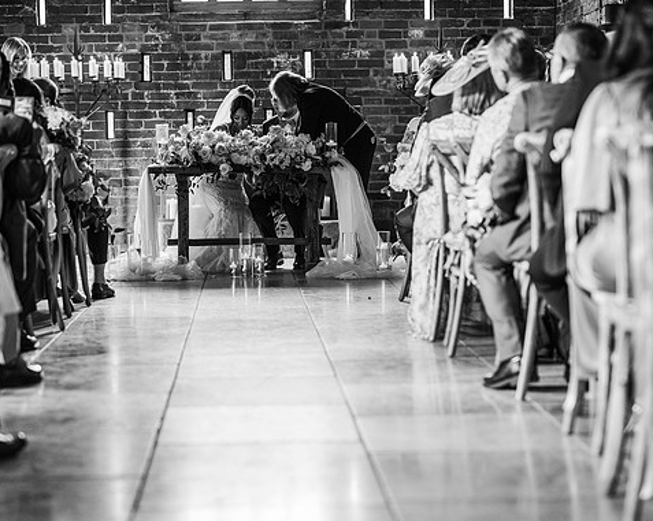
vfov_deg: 15.8
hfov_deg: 19.8
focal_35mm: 97
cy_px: 261
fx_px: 1873
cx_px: 319
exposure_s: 1/200
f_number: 2.5
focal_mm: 85
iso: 450
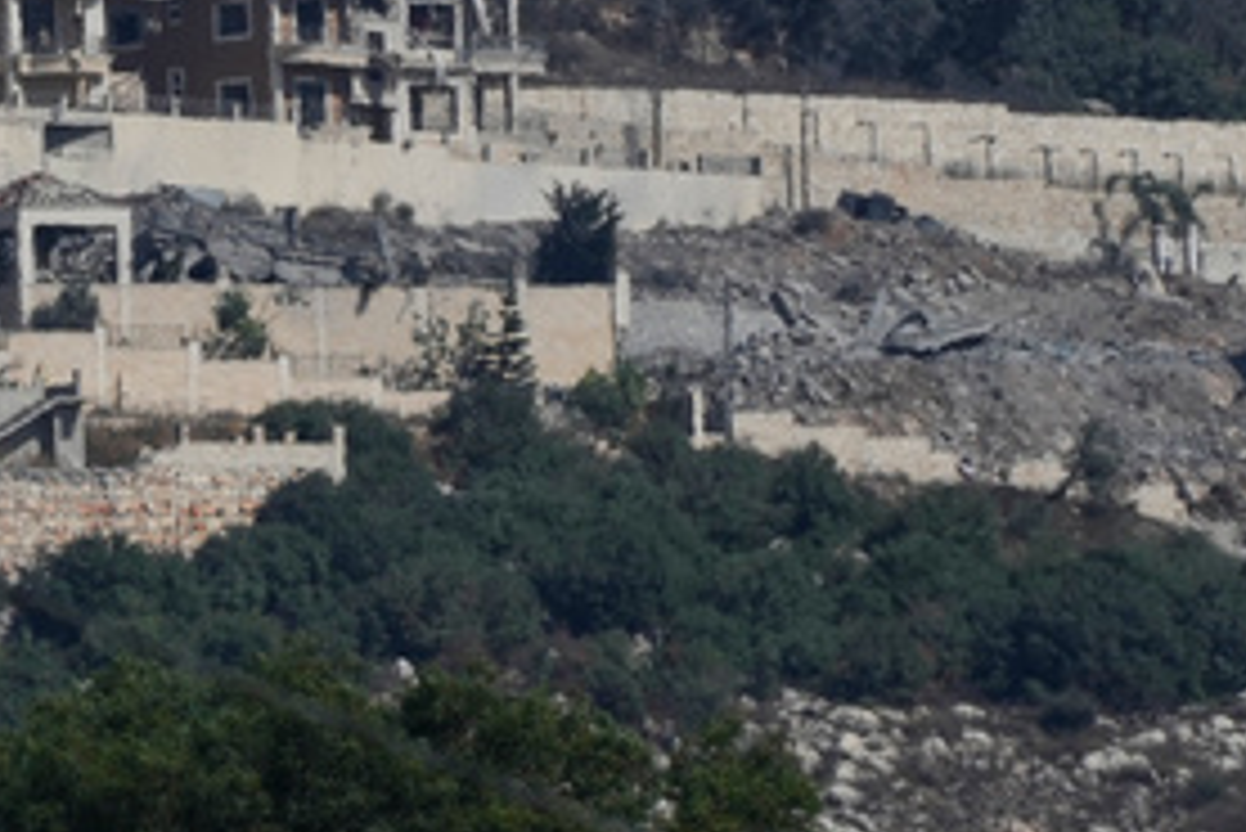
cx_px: 81
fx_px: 51145
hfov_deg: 1.4
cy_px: 387
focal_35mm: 1477
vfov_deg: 0.9
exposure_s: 1/800
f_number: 14
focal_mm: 400
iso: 250
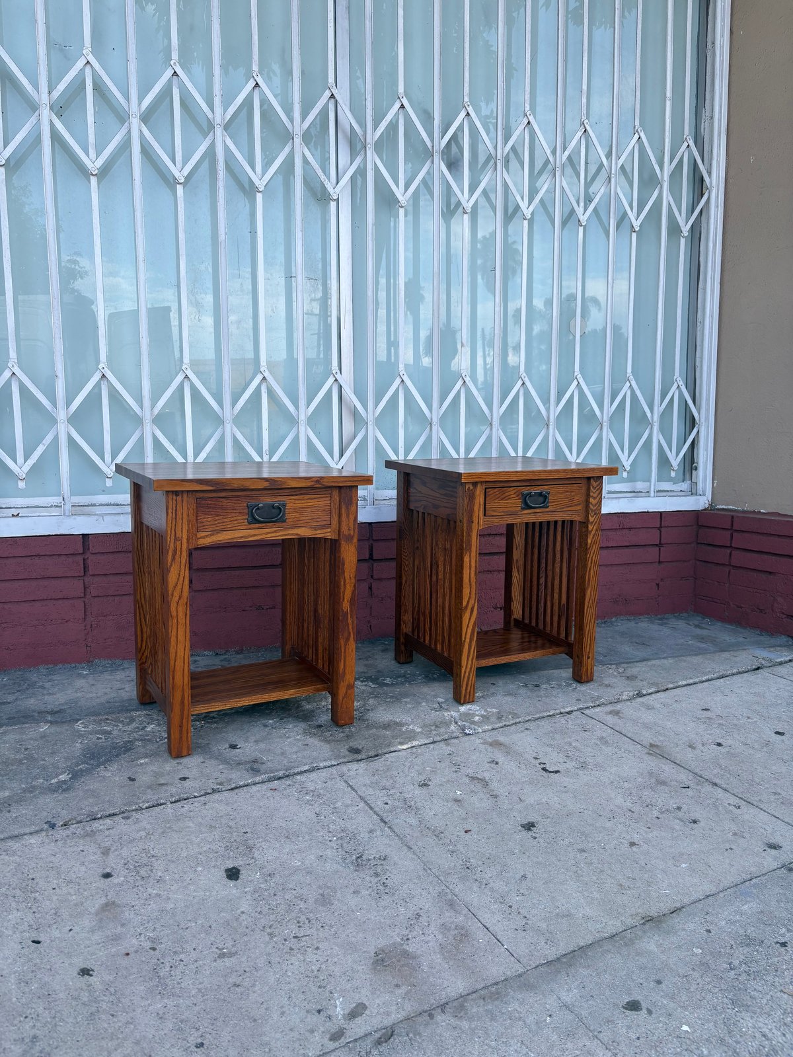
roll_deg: +0.5
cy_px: 528
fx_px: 794
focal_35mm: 26
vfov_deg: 67.3
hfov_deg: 53.1
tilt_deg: -5.5
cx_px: 396
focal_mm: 5.96
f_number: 1.6
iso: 50
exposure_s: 1/375
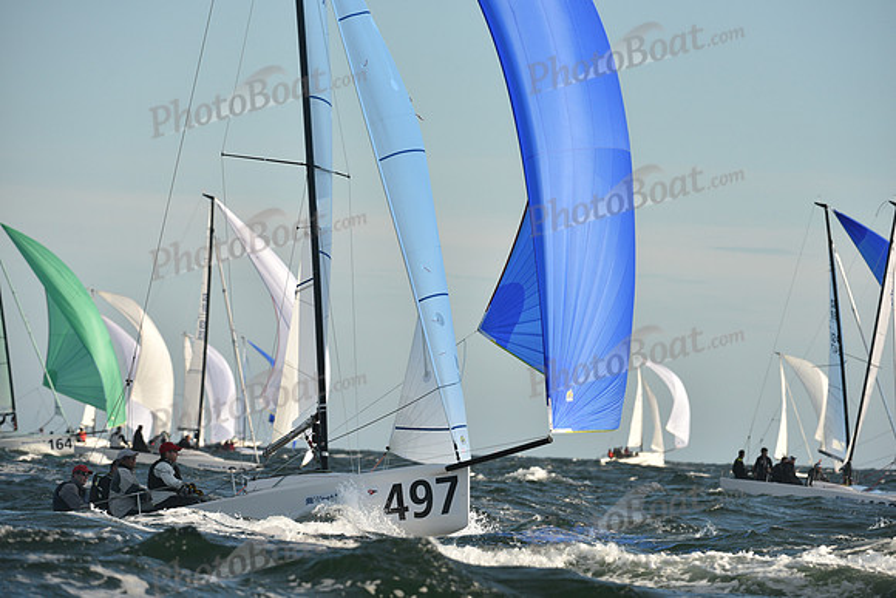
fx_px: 7468
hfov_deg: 6.9
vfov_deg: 4.6
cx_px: 448
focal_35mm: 300
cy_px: 299
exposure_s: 1/1250
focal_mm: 300
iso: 320
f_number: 7.1
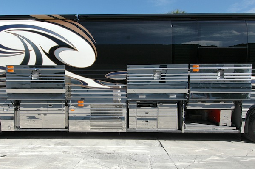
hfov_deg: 73.4
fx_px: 170
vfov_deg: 52.9
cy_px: 97
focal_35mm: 24
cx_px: 110
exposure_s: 1/400
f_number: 10
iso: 200
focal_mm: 12
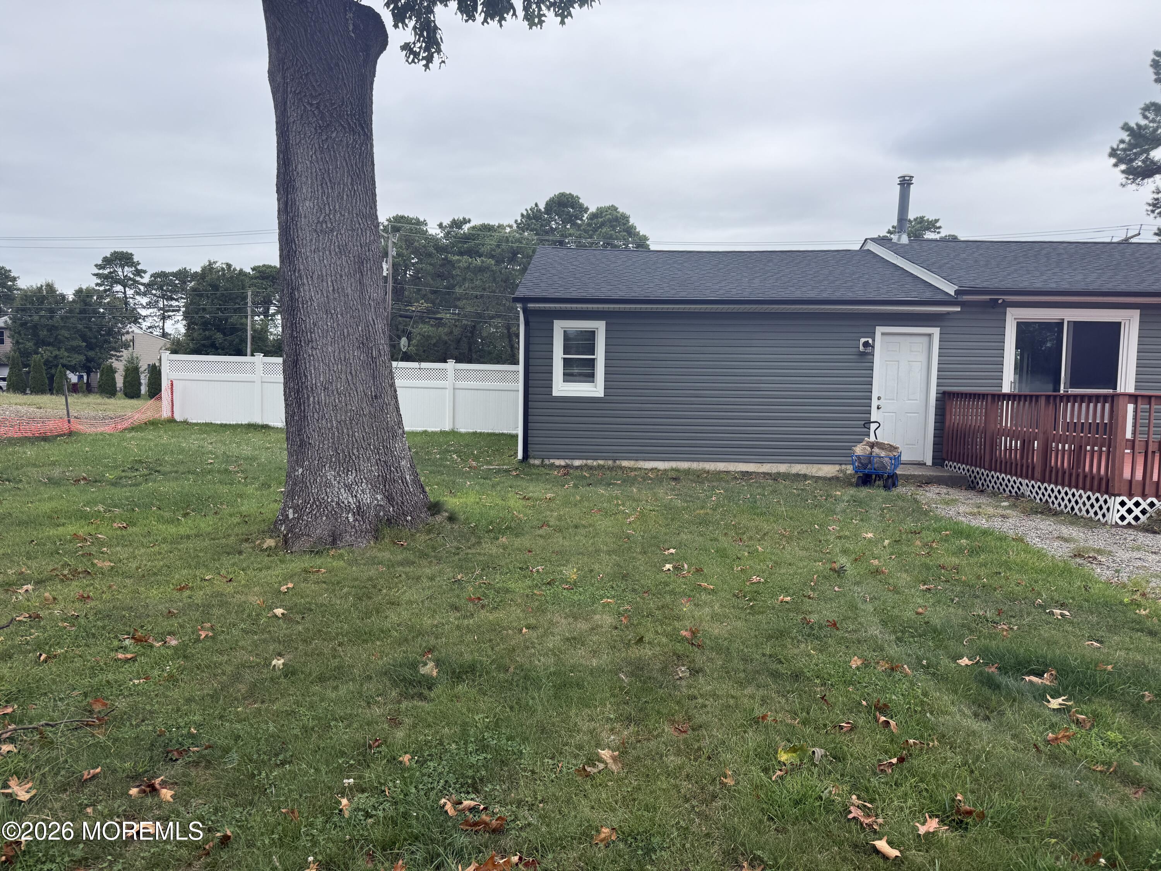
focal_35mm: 24
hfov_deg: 71.6
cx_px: 580
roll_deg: -0.3
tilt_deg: -3.7
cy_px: 436
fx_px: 805
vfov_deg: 56.8
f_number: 1.78
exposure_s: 1/1901
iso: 80
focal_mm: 6.76
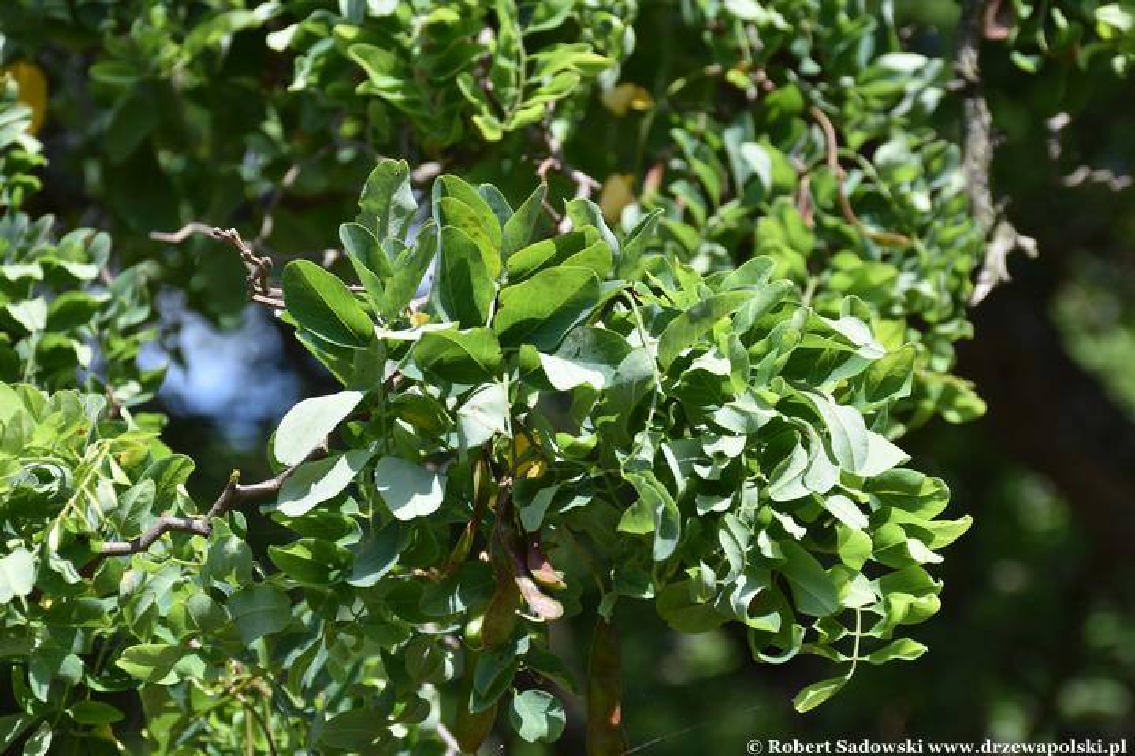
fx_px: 3121
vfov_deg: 13.8
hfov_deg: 20.6
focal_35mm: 99
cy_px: 378
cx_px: 568
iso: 200
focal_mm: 66
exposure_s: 1/250
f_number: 8
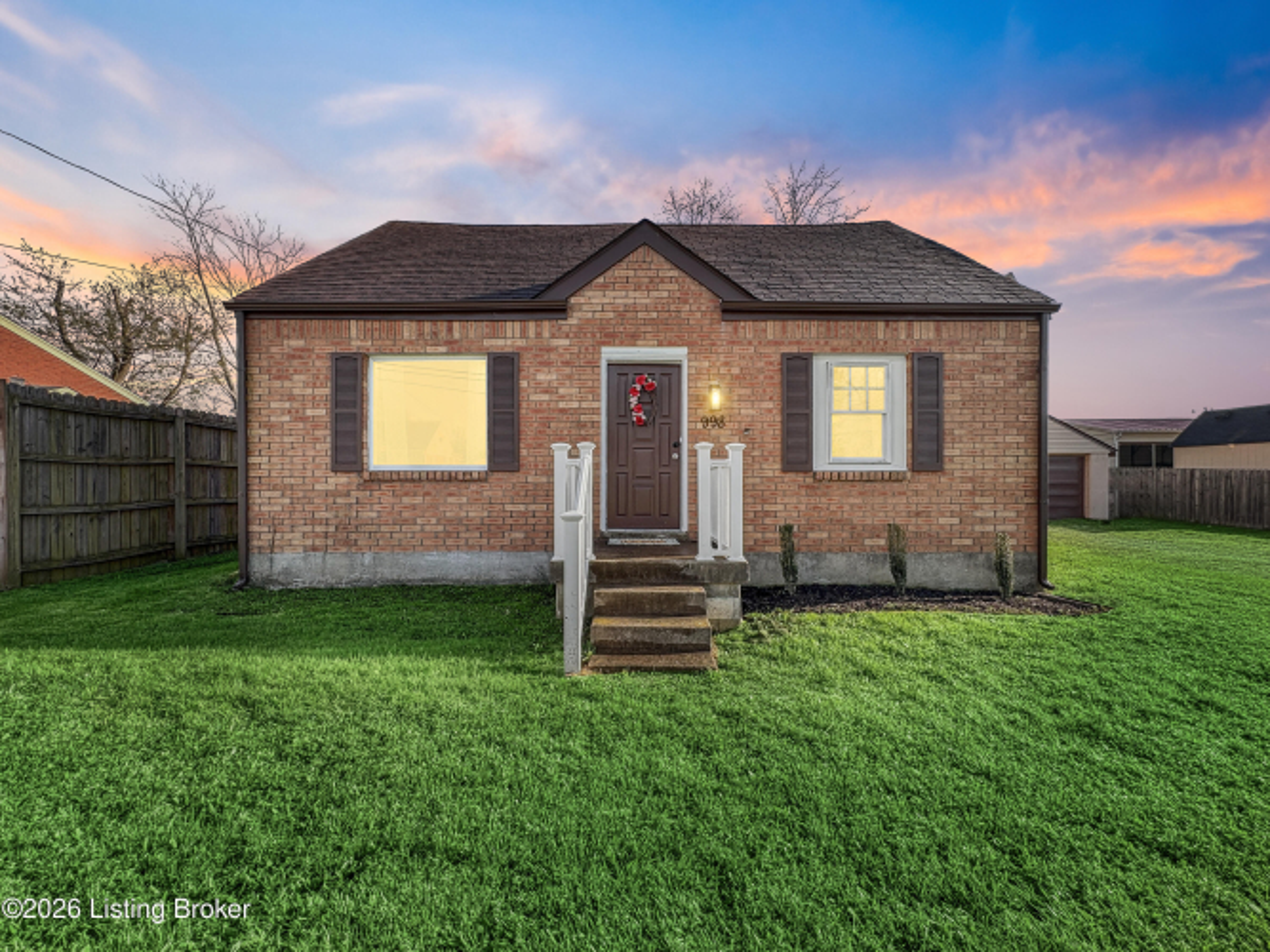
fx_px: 514
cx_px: 635
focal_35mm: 14
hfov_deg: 102.1
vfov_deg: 85.7
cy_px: 476
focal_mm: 2.22
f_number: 2.2
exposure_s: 1/550
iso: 64
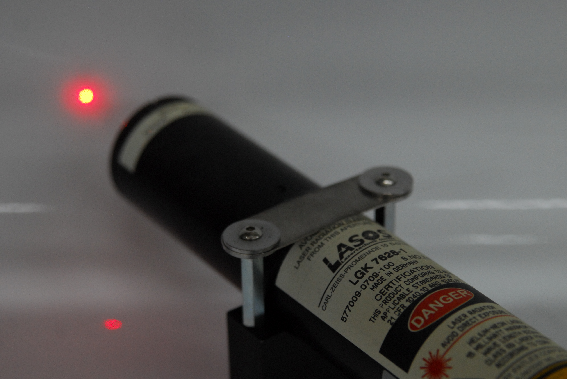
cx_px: 278
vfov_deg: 13.1
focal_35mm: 105
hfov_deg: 19.4
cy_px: 194
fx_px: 1656
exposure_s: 1/160
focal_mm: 66
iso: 800
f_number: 4
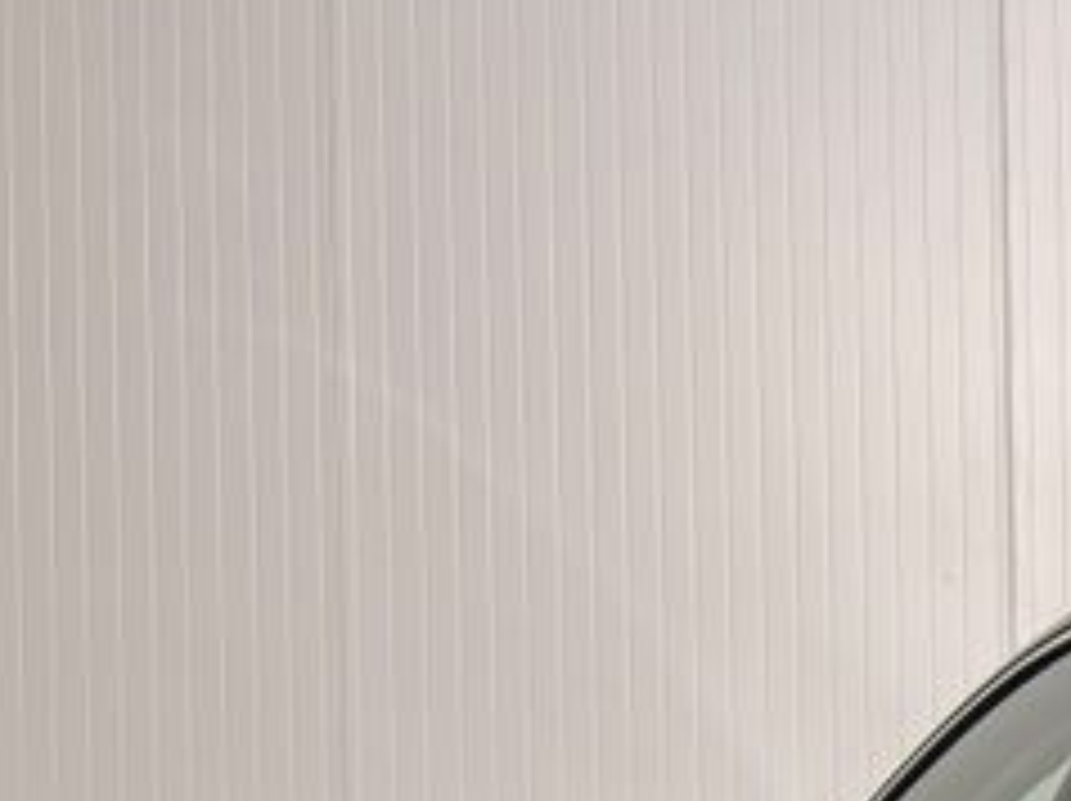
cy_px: 1179
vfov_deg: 9.3
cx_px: 2048
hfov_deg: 11.6
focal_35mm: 155
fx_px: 4791
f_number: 1.78
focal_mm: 6.76
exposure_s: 1/100
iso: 50
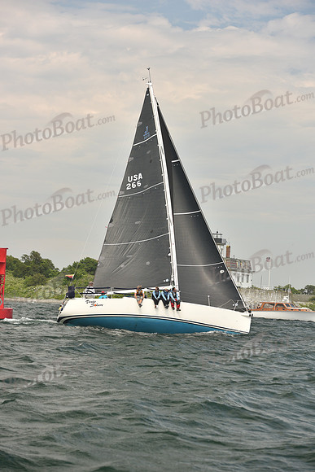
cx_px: 158
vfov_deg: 23.9
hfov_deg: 16.1
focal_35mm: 85
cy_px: 236
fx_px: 1115
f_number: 5
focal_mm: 85
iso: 250
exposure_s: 1/640
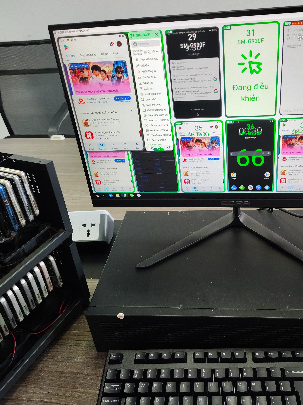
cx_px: 195
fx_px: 373
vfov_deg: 56.8
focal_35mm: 32
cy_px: 203
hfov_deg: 43.7
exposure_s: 1/100
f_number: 1.8
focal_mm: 5.56
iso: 556
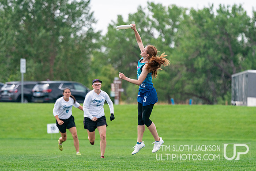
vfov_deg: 4.9
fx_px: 1979
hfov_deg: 7.4
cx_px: 151
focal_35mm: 278
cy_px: 92
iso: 640
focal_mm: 200
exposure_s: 1/5000
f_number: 4
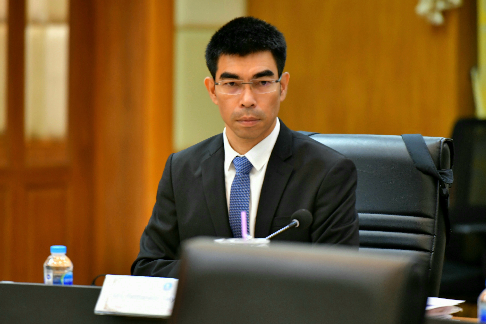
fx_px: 2700
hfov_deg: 10.3
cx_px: 243
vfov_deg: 6.9
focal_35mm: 200
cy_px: 162
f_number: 3.5
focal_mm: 200
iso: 2000
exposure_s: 1/125
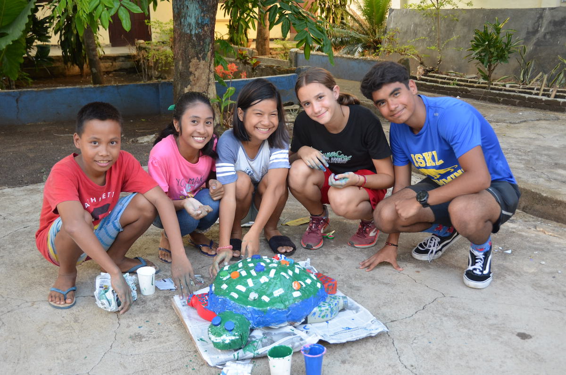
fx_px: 612
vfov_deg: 34.1
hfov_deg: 49.6
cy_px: 188
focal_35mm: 39
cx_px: 283
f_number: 4.5
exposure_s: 1/80
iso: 400
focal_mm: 26
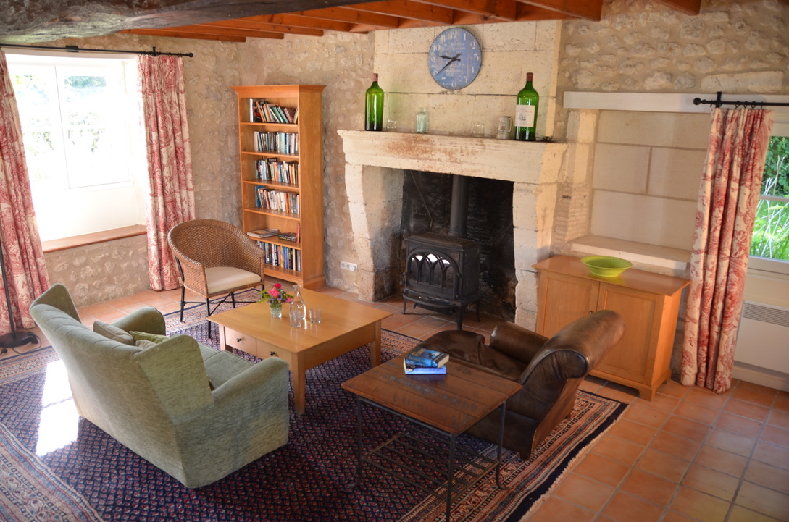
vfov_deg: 47.7
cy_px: 261
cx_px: 394
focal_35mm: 27
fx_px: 590
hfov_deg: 67.5
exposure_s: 1/60
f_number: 3.5
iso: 400
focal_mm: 18
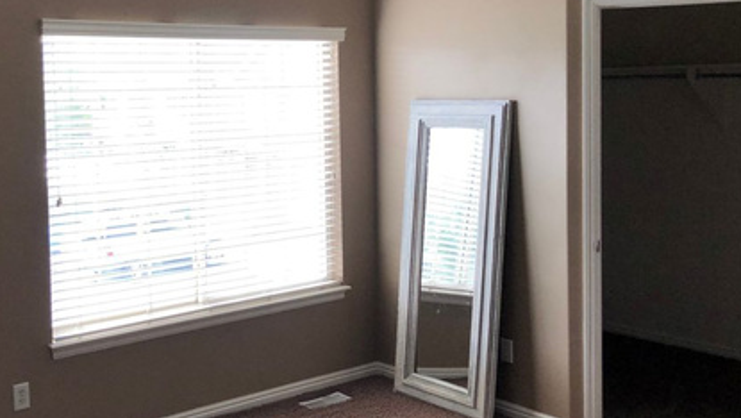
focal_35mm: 47
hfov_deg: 43.1
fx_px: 924
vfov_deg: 25.4
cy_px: 143
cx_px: 250
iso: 25
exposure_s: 1/40
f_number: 1.8
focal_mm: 3.99
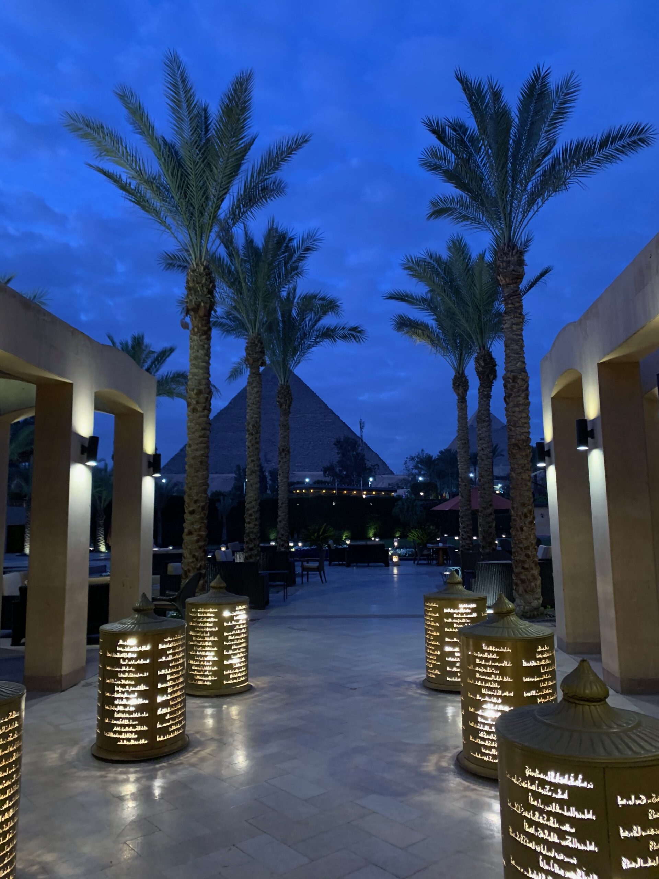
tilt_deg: +3.5
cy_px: 440
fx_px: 660
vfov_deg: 67.3
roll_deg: +1.0
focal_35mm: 26
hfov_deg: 53.1
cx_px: 330
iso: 320
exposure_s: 1/25
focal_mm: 4.25
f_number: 1.8
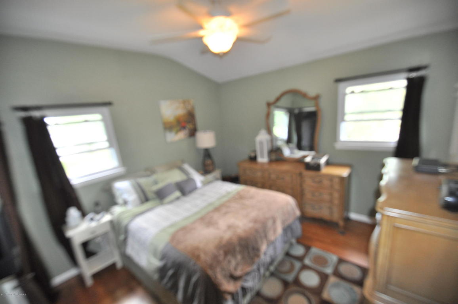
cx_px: 229
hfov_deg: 100.5
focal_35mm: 15
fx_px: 191
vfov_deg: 77.2
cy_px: 152
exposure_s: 1/60
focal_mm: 10
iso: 800
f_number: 3.5
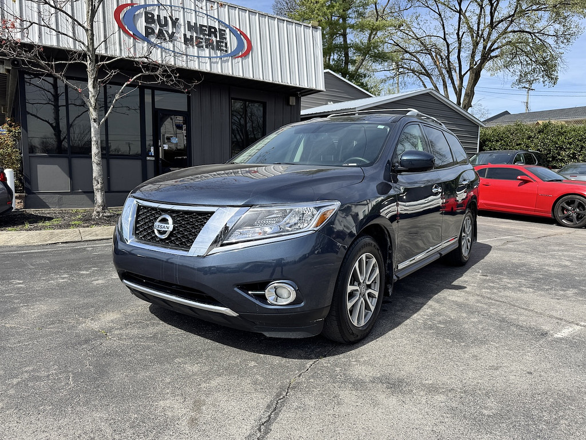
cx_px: 293
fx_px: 406
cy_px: 220
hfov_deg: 71.6
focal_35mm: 24
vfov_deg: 56.8
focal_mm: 6.76
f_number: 1.78
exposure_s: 1/3413
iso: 80
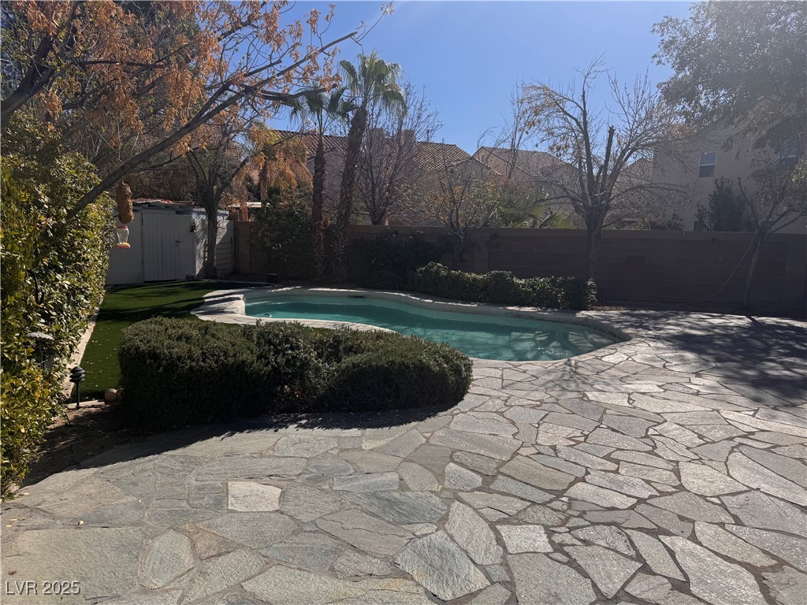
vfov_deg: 56.8
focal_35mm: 24
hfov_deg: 71.6
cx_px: 404
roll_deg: -1.3
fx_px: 560
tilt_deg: -7.1
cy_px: 302
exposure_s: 1/7937
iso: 80
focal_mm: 6.76
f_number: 1.78
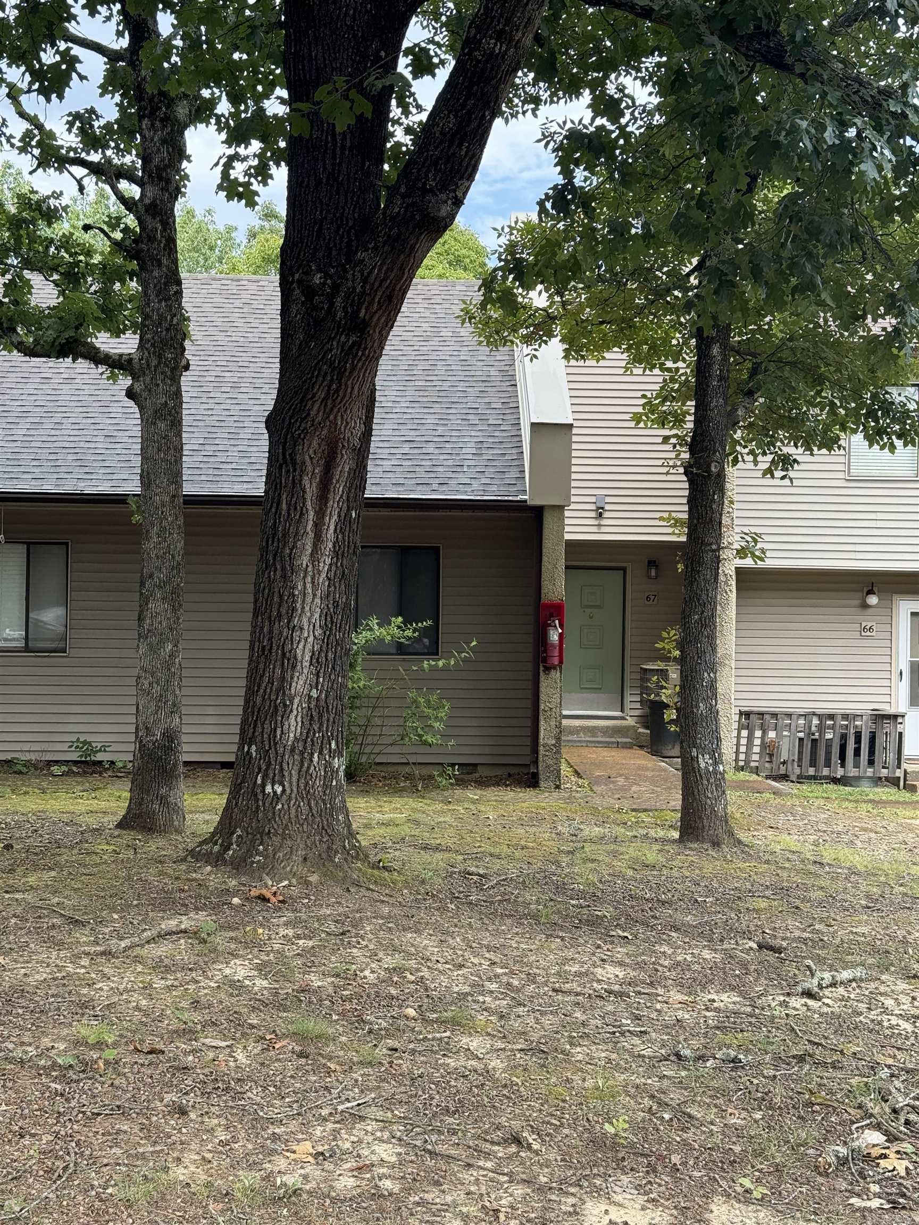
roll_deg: -1.8
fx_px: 1699
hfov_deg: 30.3
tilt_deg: +1.2
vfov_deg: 39.7
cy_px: 612
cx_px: 460
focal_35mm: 48
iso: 100
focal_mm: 6.76
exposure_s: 1/778
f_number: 1.78
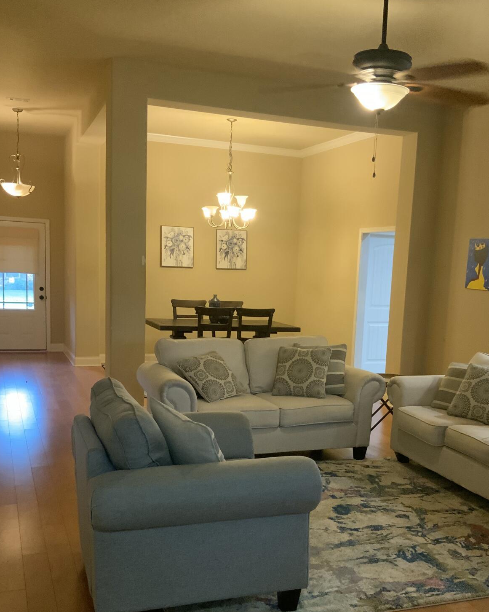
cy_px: 372
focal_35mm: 39
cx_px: 278
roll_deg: -3.1
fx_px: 706
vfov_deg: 46.5
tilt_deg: -8.4
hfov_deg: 38.1
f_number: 1.8
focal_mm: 3
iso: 200
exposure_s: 1/40
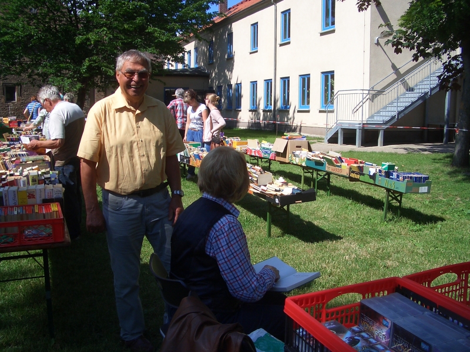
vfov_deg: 40.7
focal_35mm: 35
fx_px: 475
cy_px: 176
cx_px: 235
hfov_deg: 52.6
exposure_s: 1/500
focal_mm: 5.8
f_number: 4.3
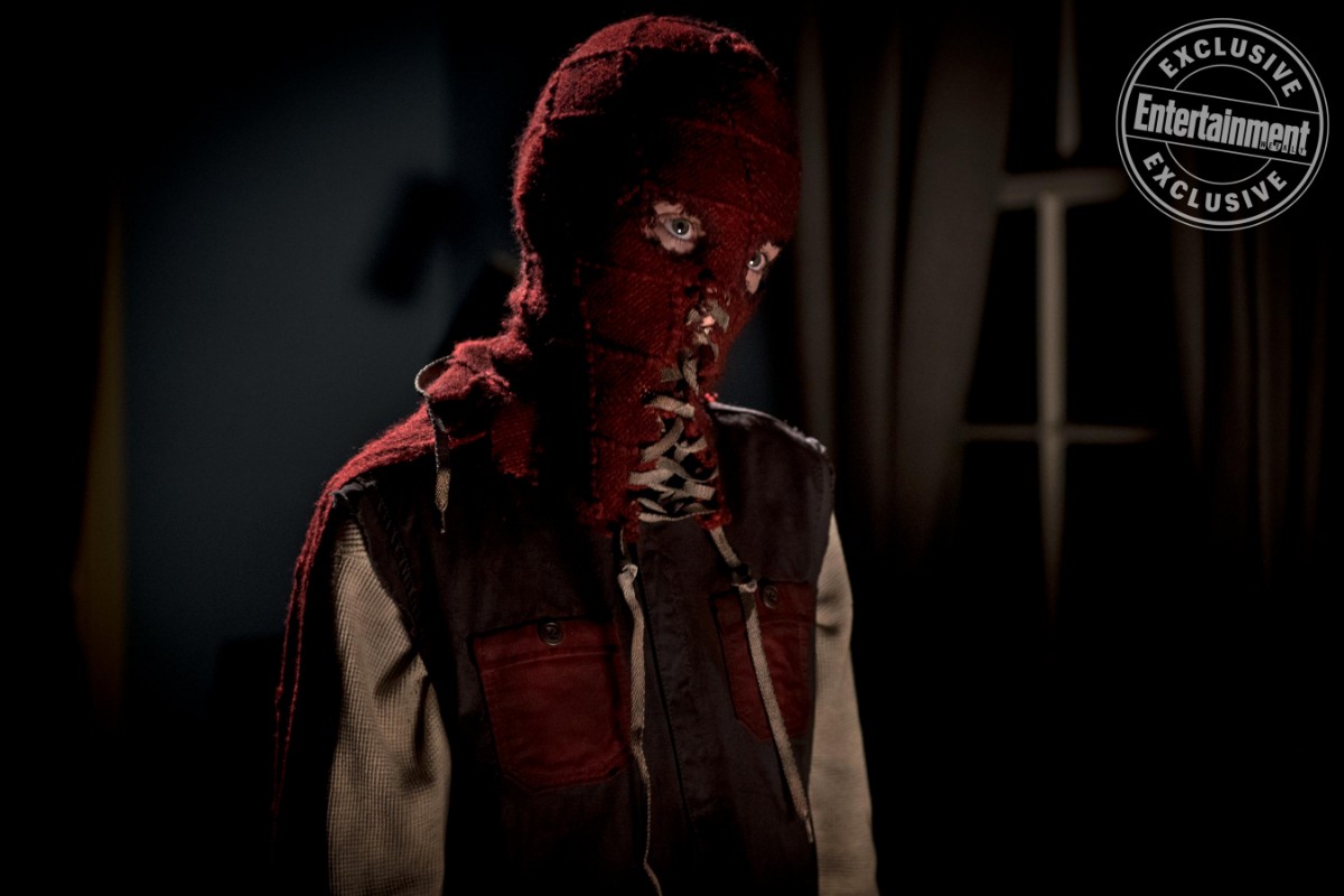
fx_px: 2613
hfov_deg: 28.8
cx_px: 672
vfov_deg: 19.5
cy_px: 448
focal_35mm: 70
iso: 1600
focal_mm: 70
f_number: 3.2
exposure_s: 1/125
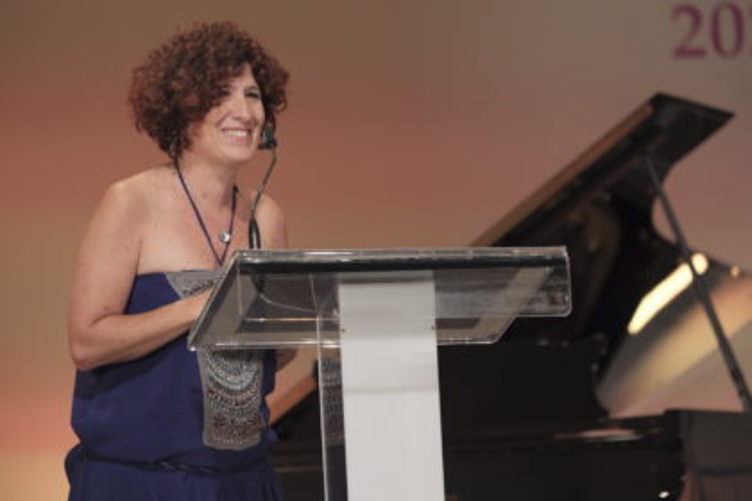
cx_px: 376
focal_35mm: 153
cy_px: 250
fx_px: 3196
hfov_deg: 13.4
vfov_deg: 9.0
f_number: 3.2
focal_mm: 102.2
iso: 3200
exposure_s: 1/500
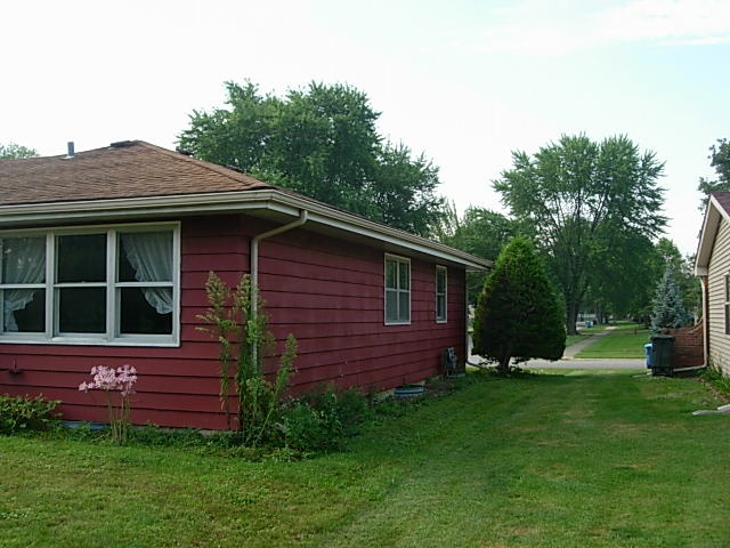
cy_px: 274
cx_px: 365
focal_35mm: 38
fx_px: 801
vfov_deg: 37.7
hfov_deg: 49.0
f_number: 4.8
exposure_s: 1/203
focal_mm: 7.8
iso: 79
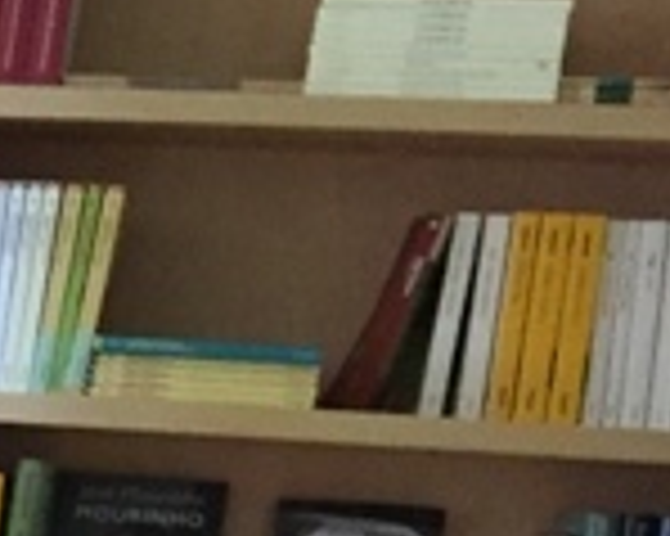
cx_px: -1547
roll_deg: -5.3
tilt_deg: -7.4
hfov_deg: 8.1
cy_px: 986
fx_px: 3844
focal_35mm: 194
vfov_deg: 7.7
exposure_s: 1/33
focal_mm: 4.15
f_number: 2.2
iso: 200
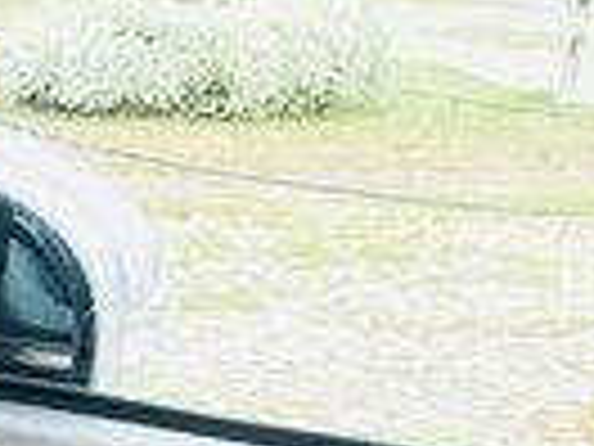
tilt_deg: -25.1
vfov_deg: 9.6
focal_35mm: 140
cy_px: 998
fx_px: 2402
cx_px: -814
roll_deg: -2.0
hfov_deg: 11.7
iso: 25
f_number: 1.8
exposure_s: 1/50
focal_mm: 3.99
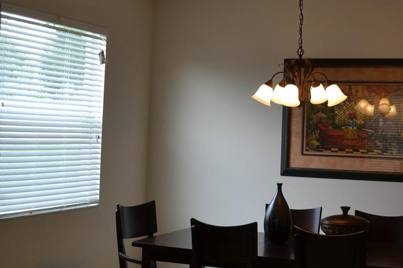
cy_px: 100
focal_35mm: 63
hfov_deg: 31.3
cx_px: 309
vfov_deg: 21.5
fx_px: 705
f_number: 5
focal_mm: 22
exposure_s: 1/100
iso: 400
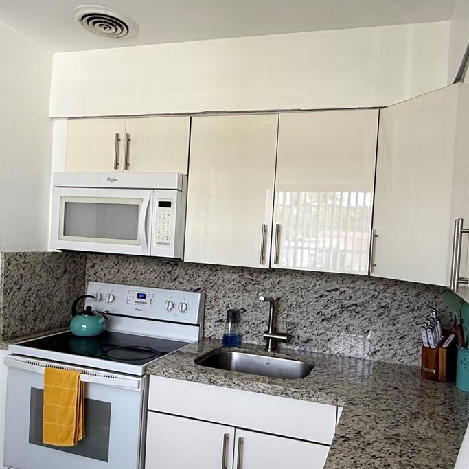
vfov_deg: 55.5
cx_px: 263
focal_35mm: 29
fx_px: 445
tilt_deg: -2.1
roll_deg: -3.6
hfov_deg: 55.5
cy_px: 258
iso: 80
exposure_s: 1/99
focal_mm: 2.22
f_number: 2.2
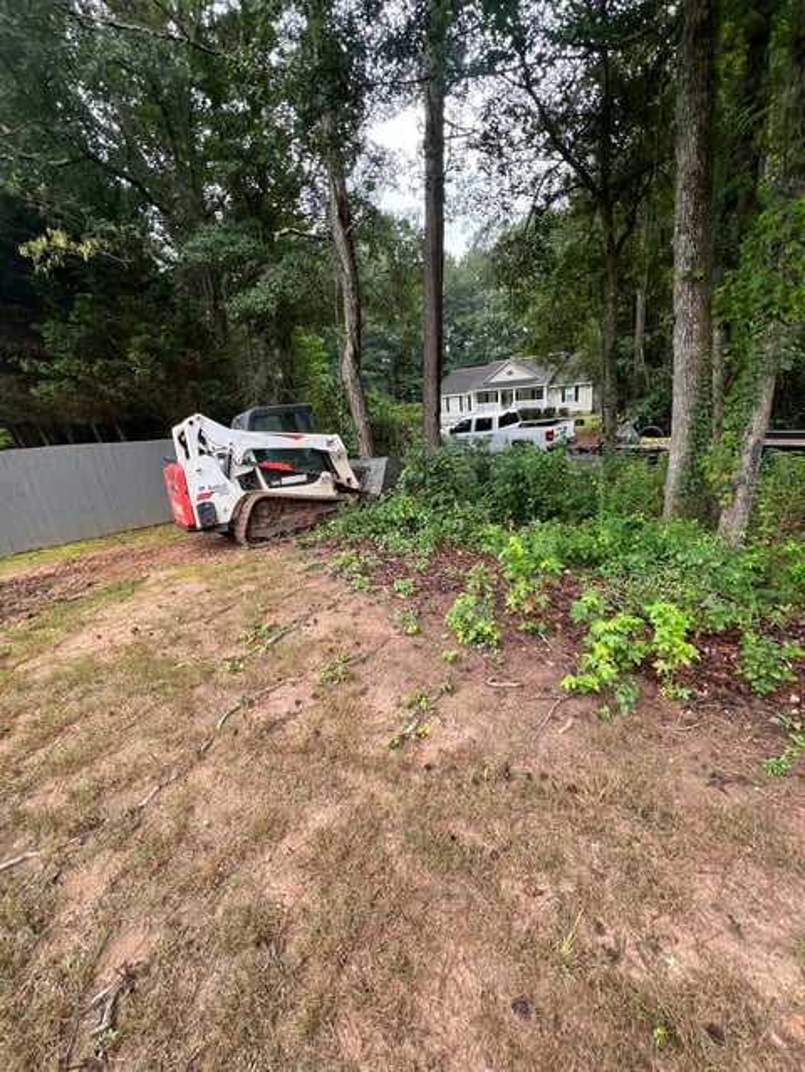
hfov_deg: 90.0
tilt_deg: -19.5
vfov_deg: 106.1
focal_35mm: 13
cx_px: 402
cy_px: 536
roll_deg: +7.0
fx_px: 403
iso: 50
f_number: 1.8
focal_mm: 1.57
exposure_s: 1/99
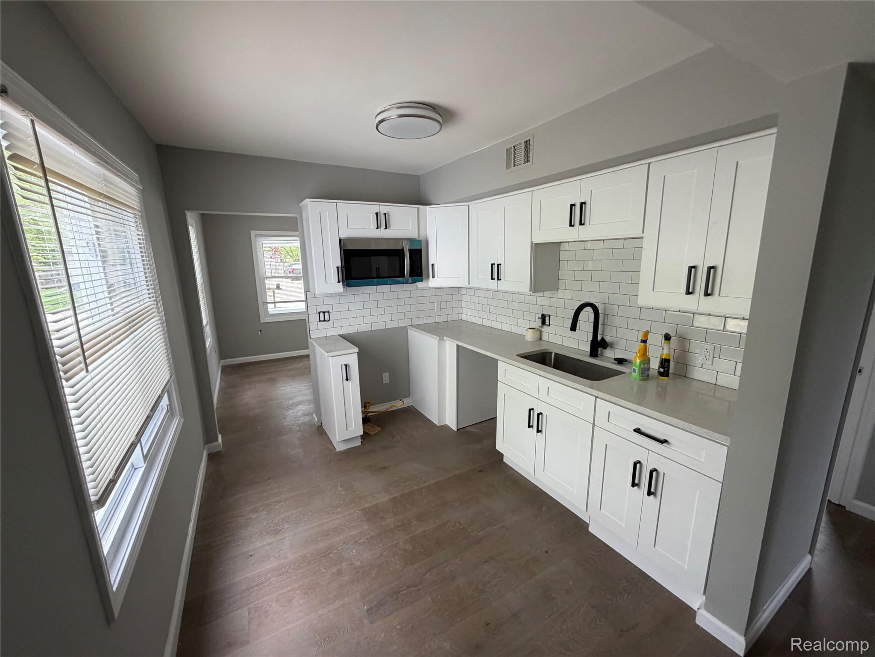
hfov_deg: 102.1
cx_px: 438
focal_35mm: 14
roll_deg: +0.3
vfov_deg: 85.7
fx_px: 354
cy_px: 328
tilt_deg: -12.8
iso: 200
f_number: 2.2
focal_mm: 2.22
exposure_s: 1/121
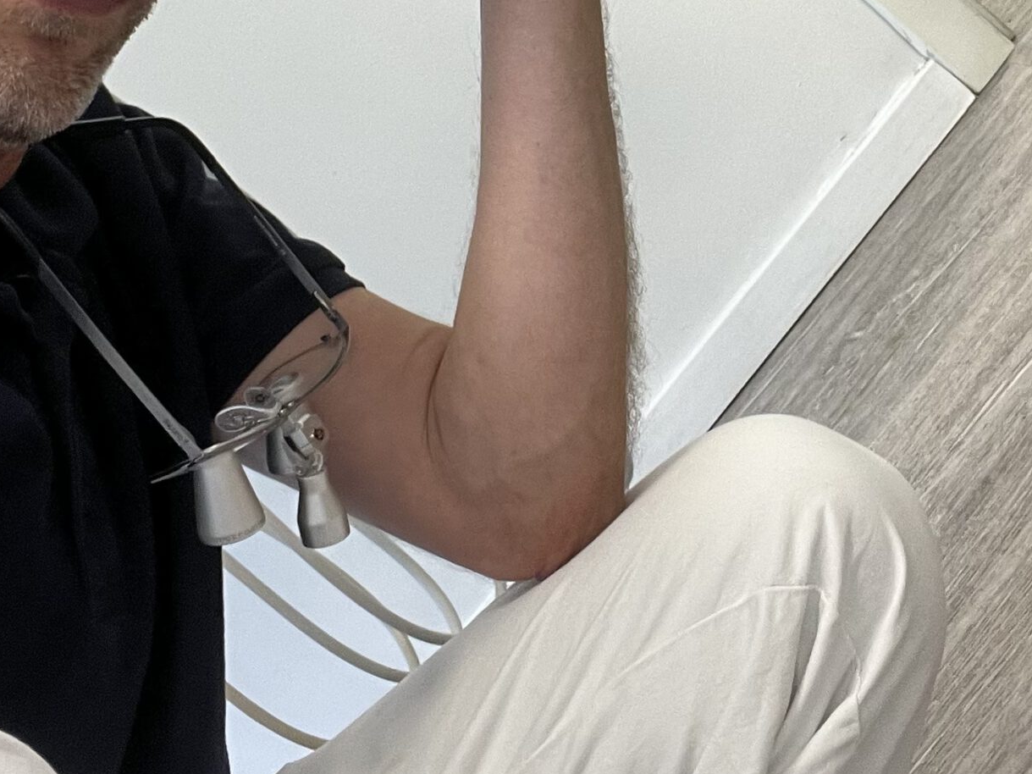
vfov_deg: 22.7
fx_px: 1878
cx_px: 694
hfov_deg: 30.5
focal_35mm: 63
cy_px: 81
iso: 100
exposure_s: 1/50
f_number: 2.2
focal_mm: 2.71
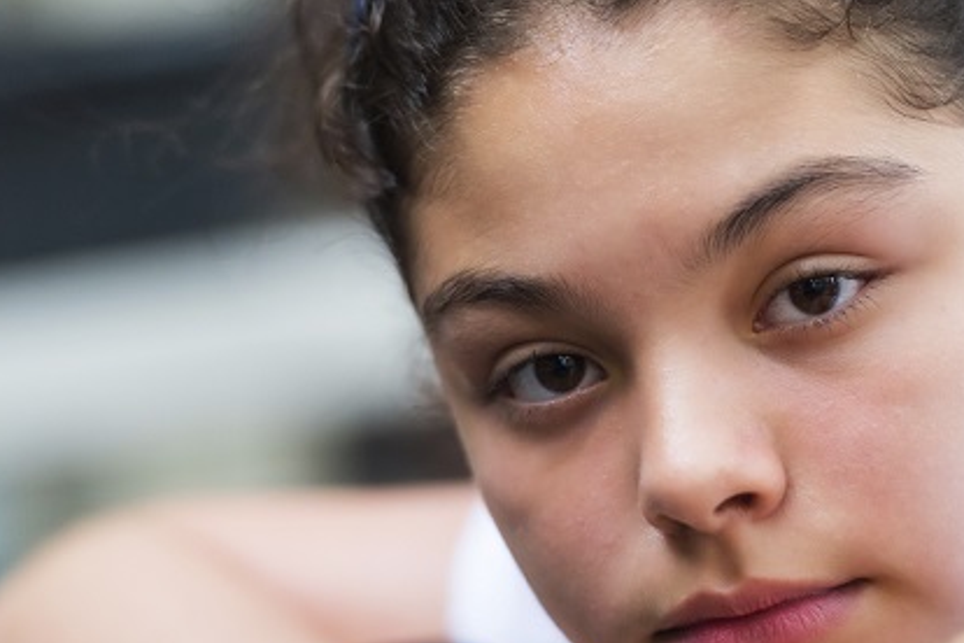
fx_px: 9050
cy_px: 389
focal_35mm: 338
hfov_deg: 6.1
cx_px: 710
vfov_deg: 4.1
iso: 1600
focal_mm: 200
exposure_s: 1/200
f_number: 2.8
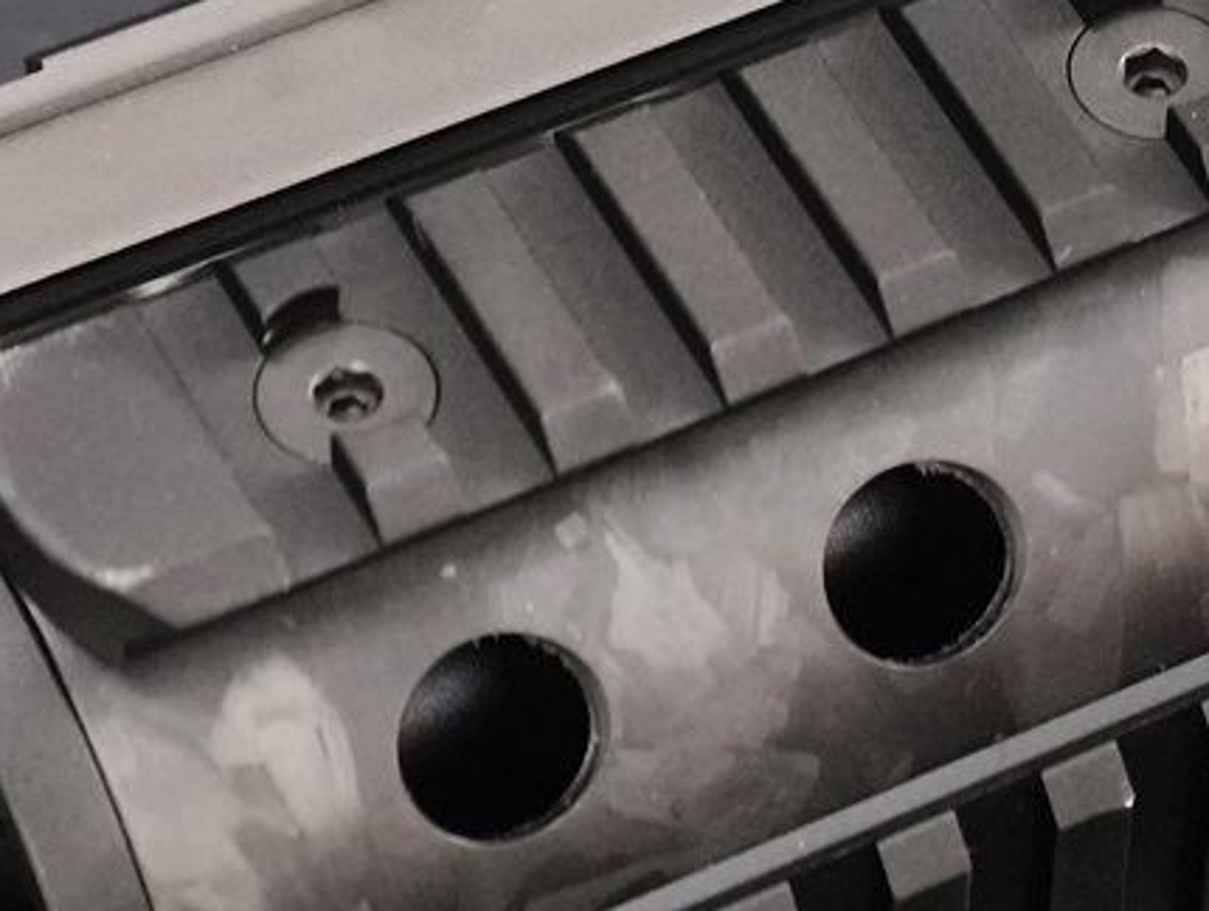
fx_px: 8291
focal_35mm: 237
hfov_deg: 8.2
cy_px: 25
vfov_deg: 6.3
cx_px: 1549
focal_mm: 22.48
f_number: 2.67
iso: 823
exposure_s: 1/17.1
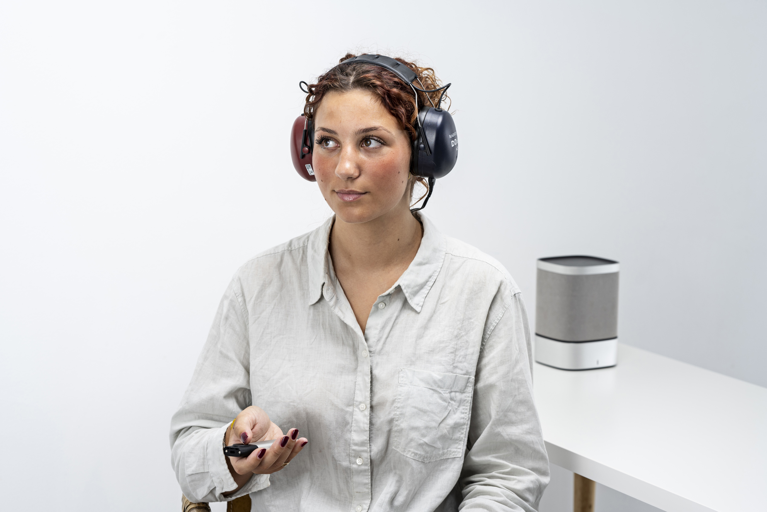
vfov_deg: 16.1
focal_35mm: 85
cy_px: 256
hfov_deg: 23.9
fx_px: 1811
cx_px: 384
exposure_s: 1/125
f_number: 5.6
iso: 100
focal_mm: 85
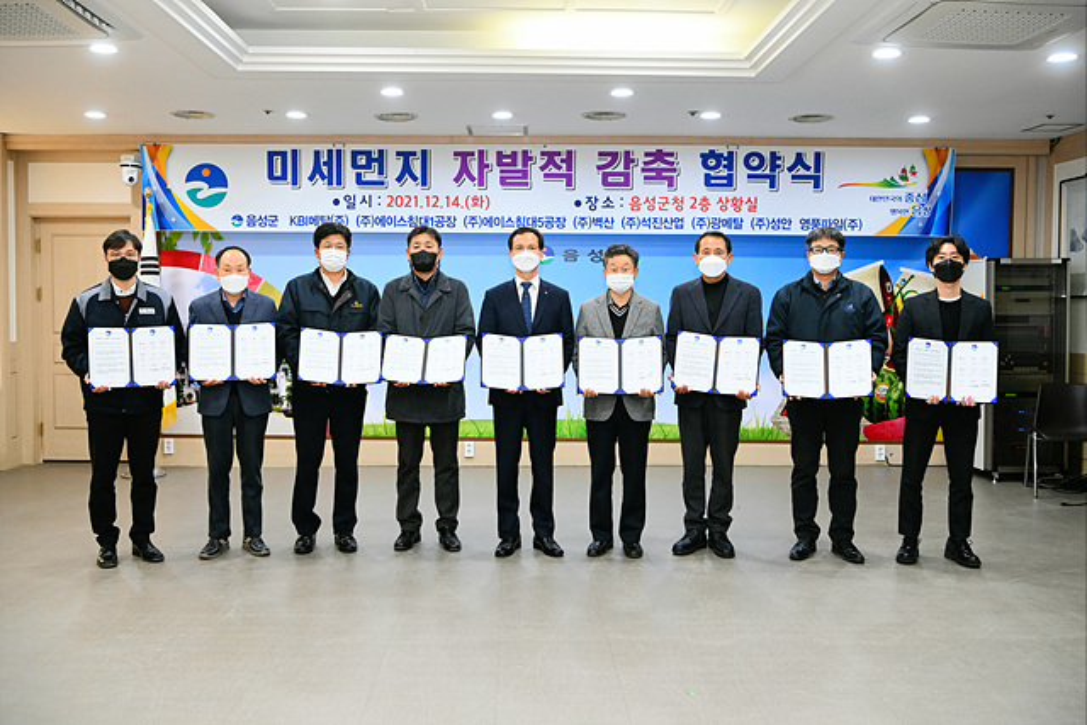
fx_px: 1027
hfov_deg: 55.8
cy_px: 362
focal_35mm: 34
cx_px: 544
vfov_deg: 38.9
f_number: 5
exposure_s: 1/250
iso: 3200
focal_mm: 34
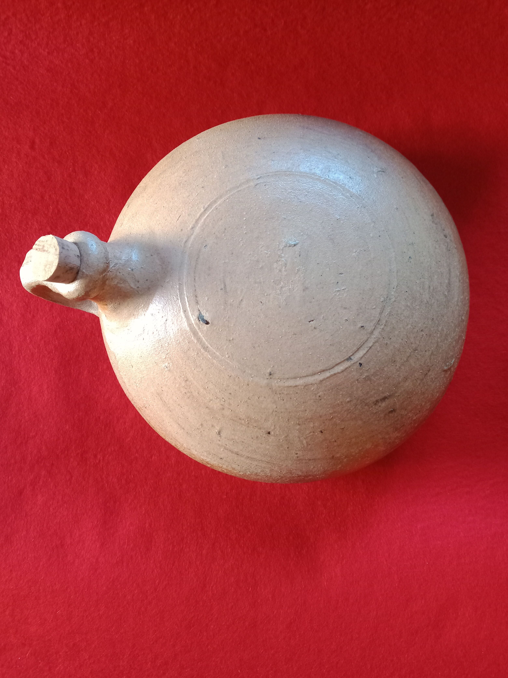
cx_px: 254
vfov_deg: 65.3
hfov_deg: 51.4
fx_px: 528
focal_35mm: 27
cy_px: 339
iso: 411
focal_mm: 3.54
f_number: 2
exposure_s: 1/33.3
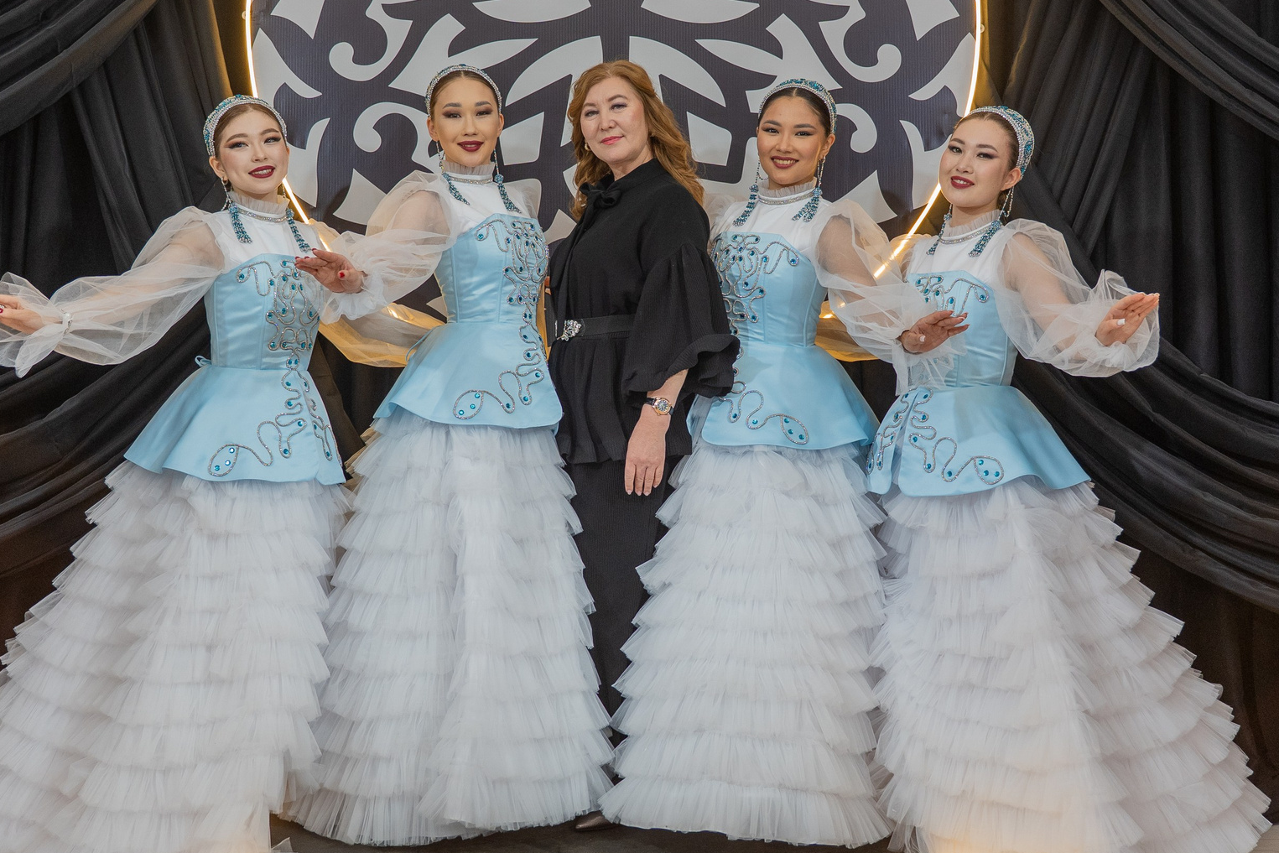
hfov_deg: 41.9
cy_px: 327
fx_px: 1670
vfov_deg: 28.6
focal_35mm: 47
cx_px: 616
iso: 1000
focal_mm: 28
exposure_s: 1/200
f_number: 3.2
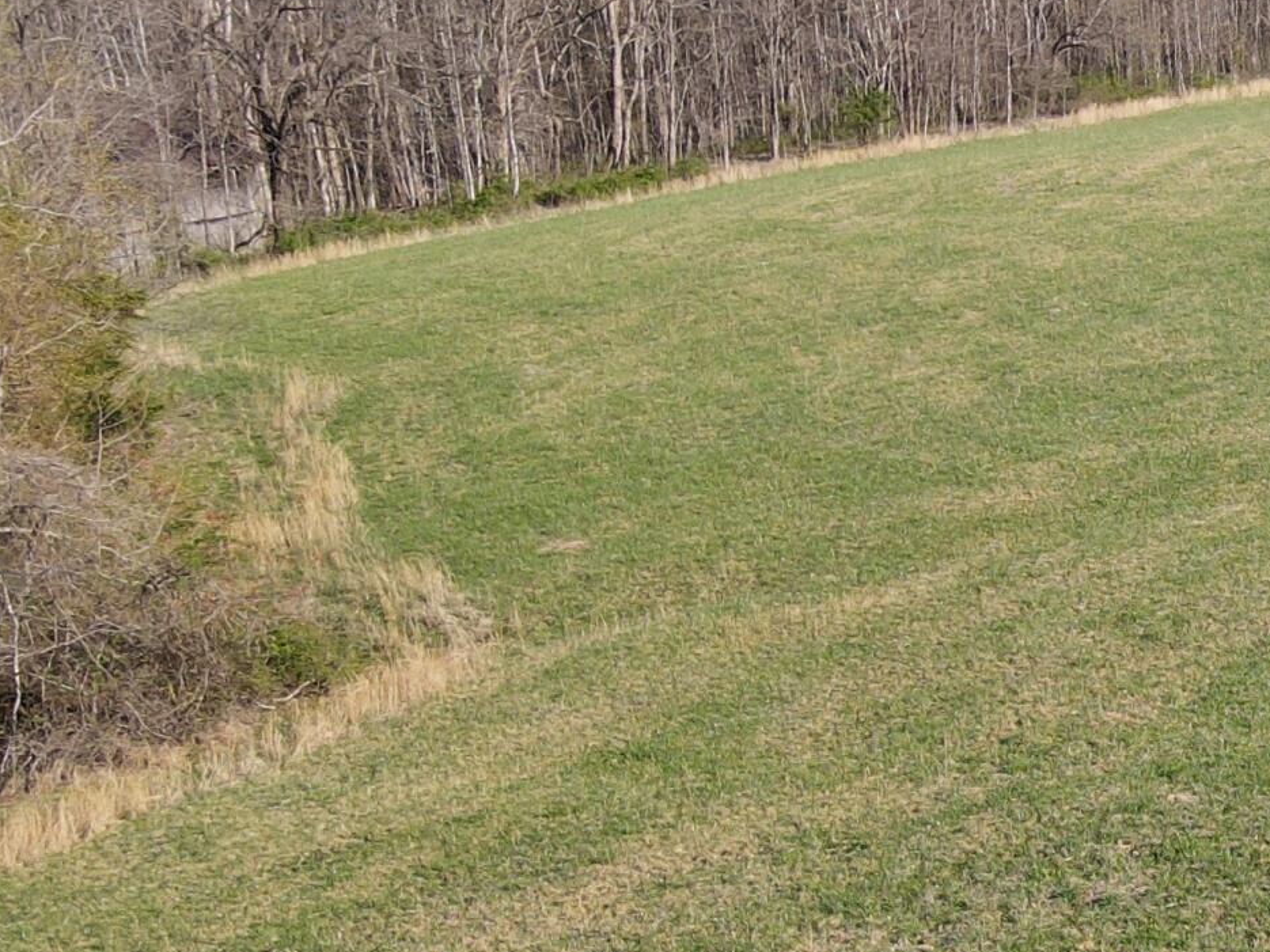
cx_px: 1970
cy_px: 751
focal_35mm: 77
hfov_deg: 21.0
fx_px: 2825
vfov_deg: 19.0
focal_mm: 4.5
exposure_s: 1/350
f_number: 2.8
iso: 100
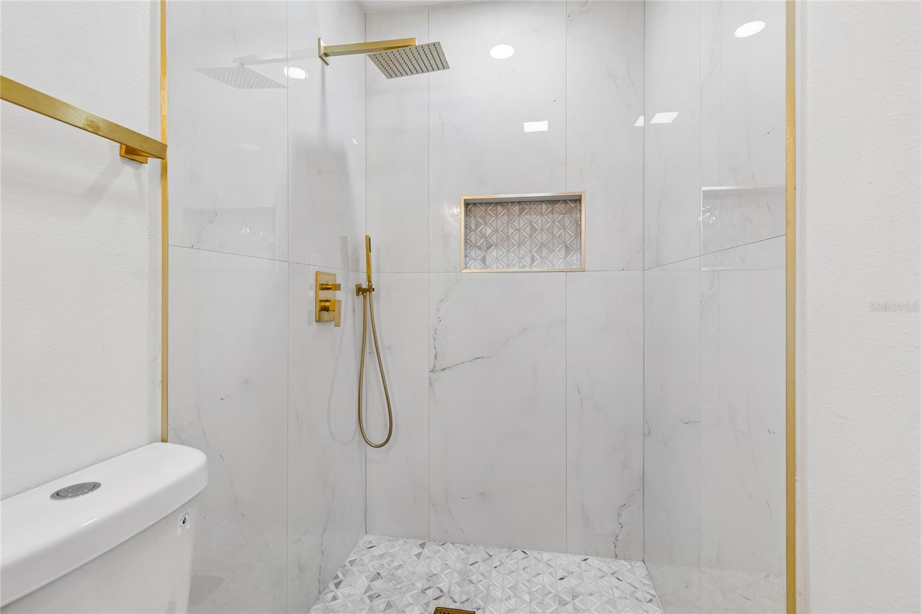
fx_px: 384
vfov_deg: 77.3
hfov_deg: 100.4
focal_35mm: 15
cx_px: 460
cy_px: 307
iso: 100
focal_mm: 10
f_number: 7.1
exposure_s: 1/8
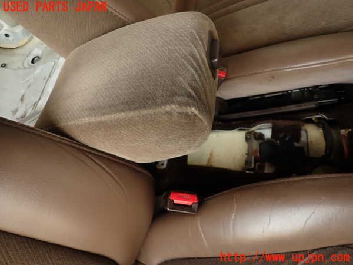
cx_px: 176
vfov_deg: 54.9
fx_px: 255
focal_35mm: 25
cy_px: 132
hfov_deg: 69.4
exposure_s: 1/60
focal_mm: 4.5
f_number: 2
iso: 125
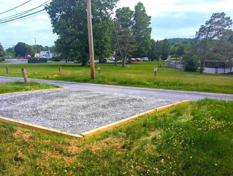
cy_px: 93
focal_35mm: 32
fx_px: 216
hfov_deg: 55.8
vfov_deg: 44.2
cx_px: 82
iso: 21
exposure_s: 1/1116
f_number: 1.7
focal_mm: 6.9
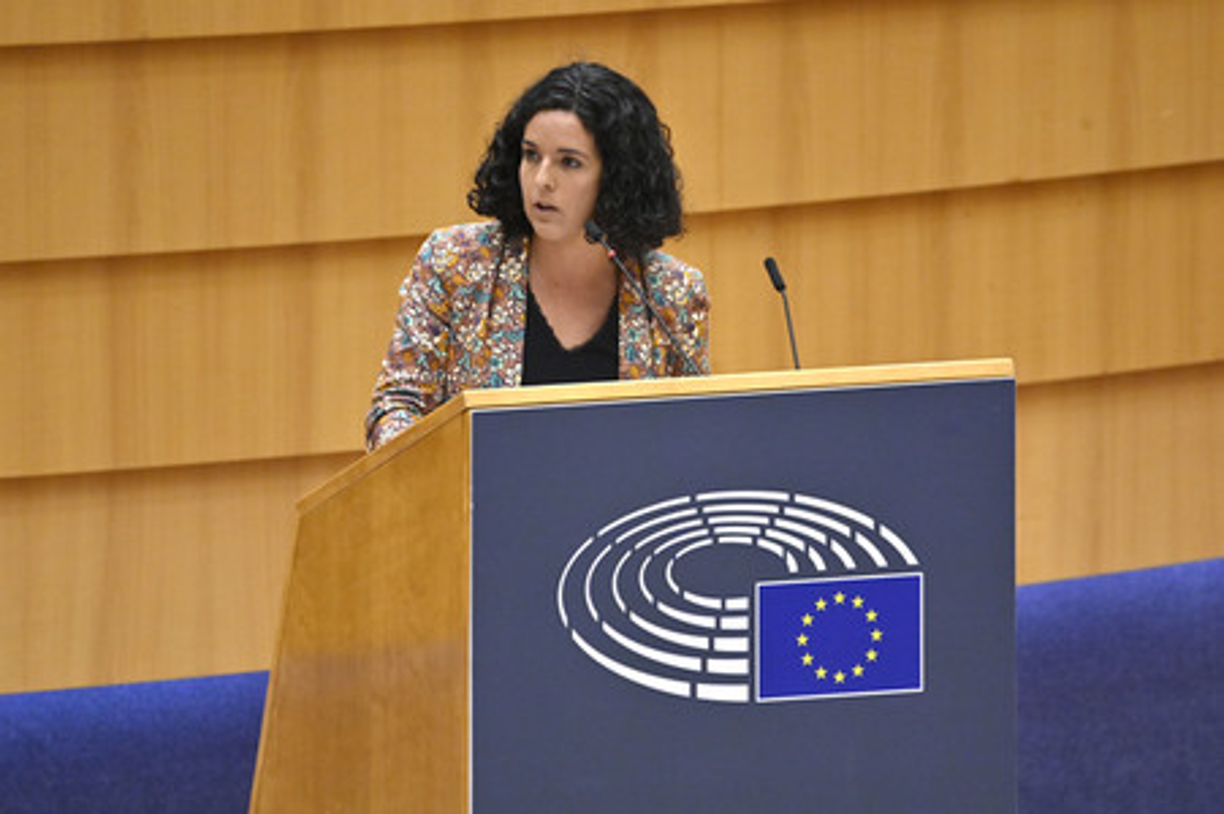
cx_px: 612
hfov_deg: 3.4
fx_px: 20384
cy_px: 407
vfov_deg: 2.3
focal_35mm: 600
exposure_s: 1/640
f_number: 6.3
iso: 5000
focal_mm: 600
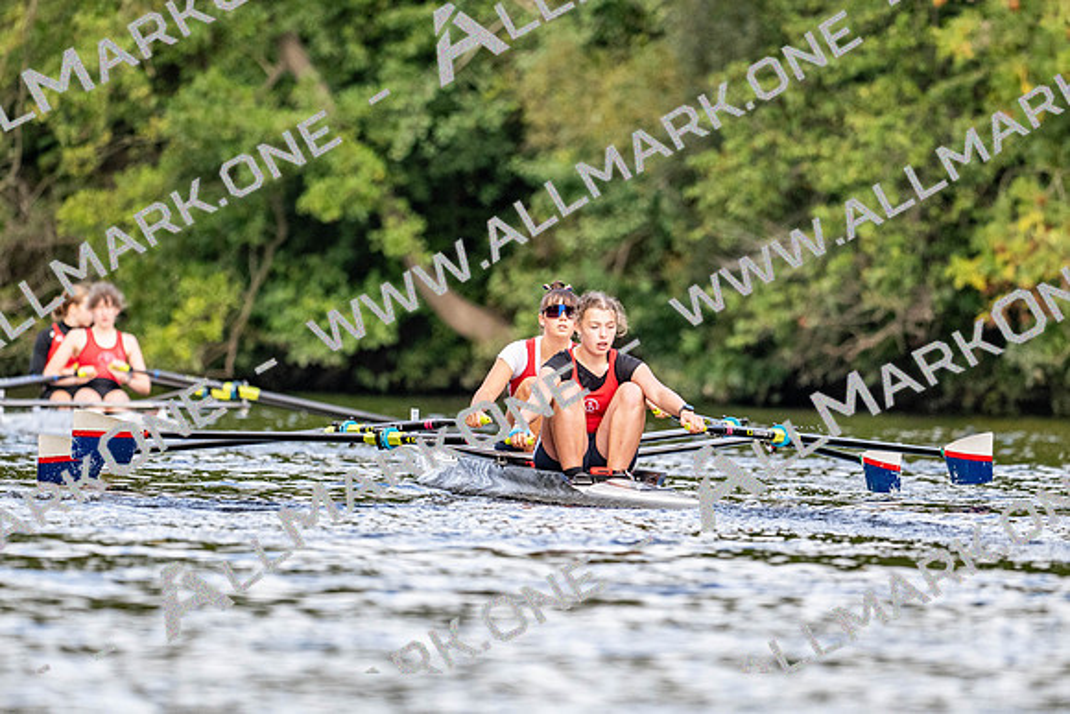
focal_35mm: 600
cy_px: 357
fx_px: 17846
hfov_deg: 3.4
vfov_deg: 2.3
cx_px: 535
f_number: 4.5
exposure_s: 1/2000
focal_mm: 400
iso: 800
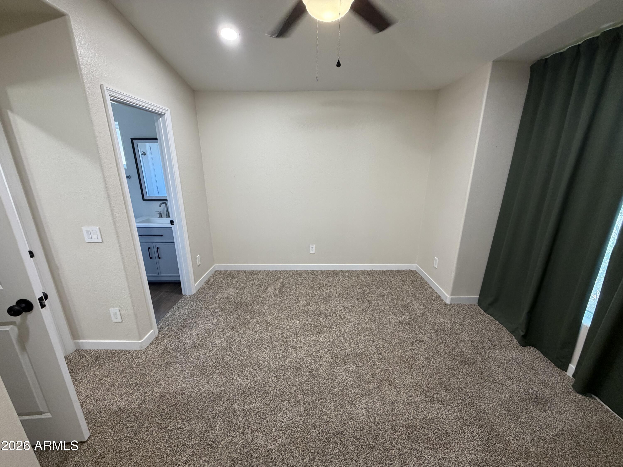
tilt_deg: -16.1
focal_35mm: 14
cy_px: 234
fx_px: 252
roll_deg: -0.2
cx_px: 312
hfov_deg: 102.1
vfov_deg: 85.7
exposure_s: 1/60
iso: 250
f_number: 2.2
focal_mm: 2.22
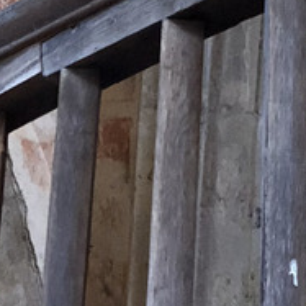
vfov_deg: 5.7
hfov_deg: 5.9
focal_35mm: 295
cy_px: -483
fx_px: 2950
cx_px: 177
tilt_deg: +43.1
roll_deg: -2.0
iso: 160
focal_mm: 6
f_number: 2.4
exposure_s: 1/24
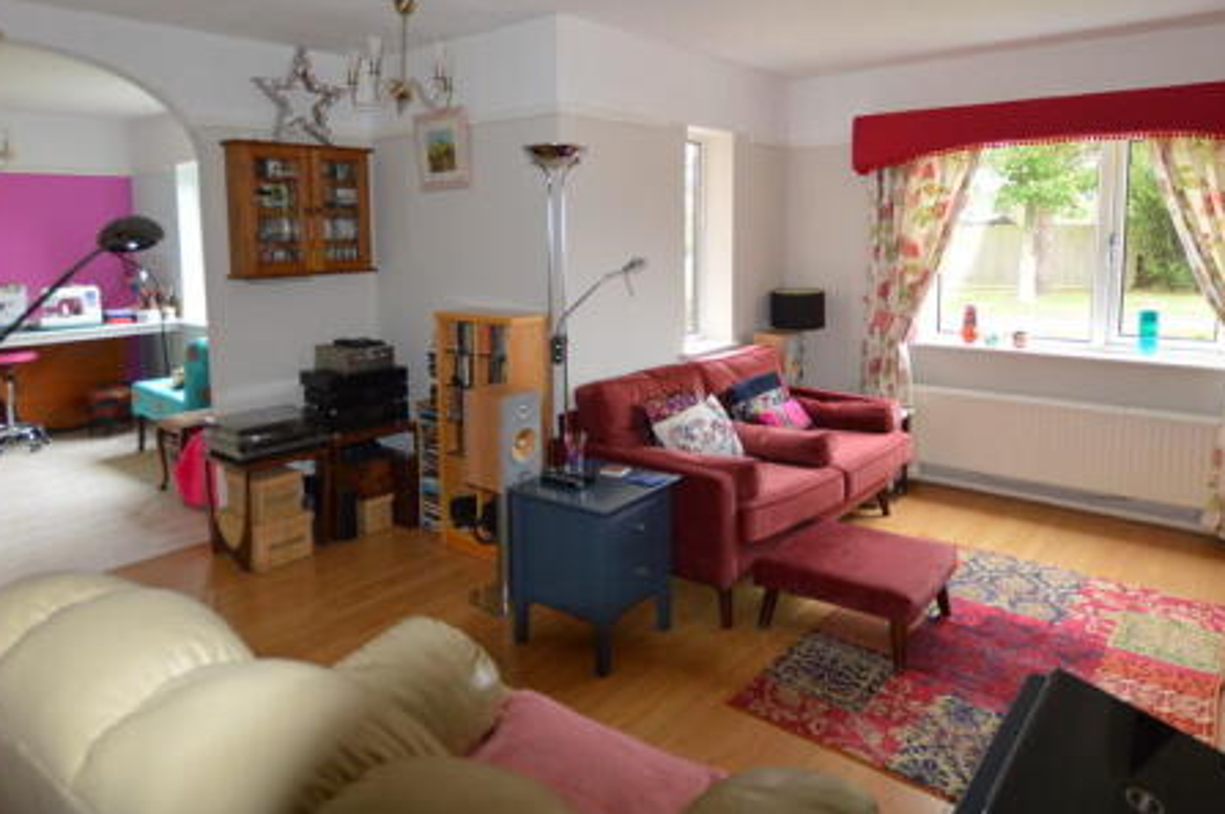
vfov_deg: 56.7
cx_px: 556
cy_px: 323
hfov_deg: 78.5
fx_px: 748
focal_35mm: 22
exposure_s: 1/60
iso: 400
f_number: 4
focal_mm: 10
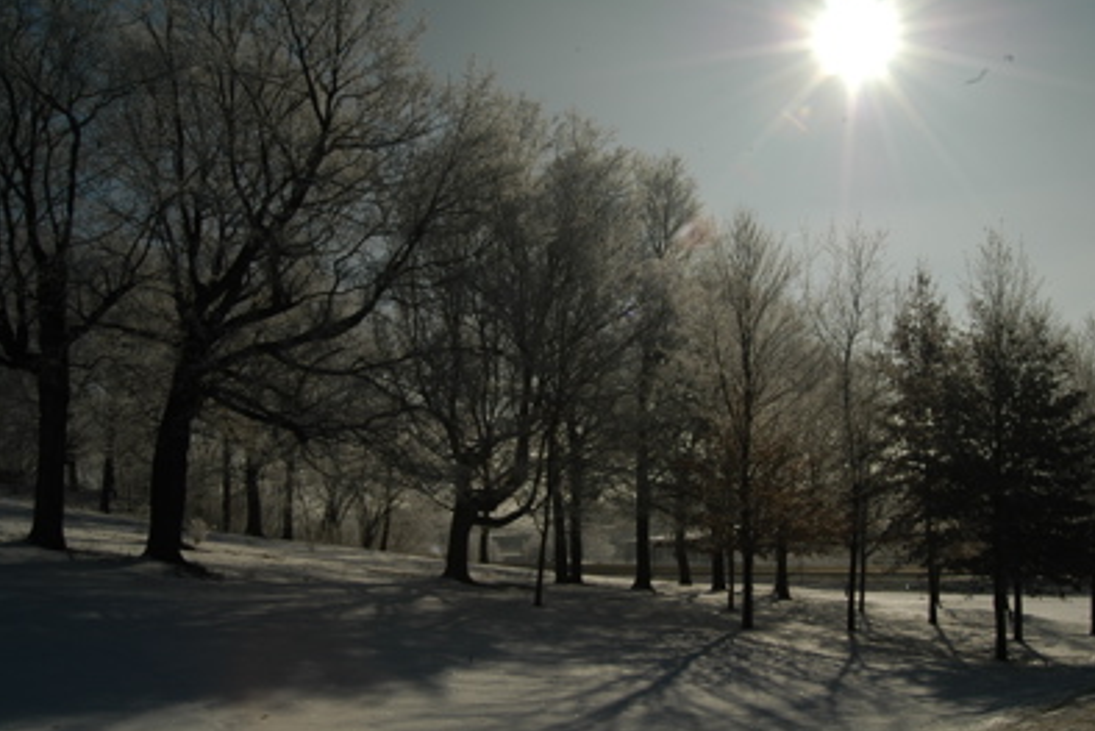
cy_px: 357
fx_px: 1247
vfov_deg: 32.7
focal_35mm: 41
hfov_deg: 47.4
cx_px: 577
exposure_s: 1/750
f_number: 16
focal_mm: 24
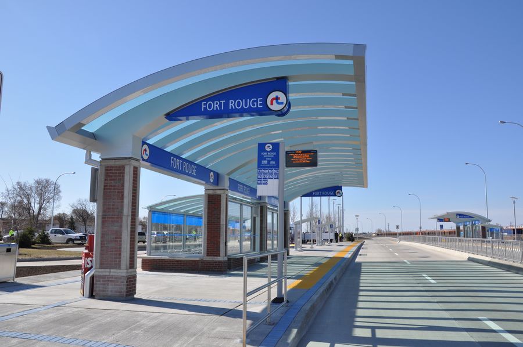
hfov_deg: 59.5
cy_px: 174
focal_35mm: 32
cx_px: 262
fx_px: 457
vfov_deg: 41.6
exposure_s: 1/400
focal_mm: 21
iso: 200
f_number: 10
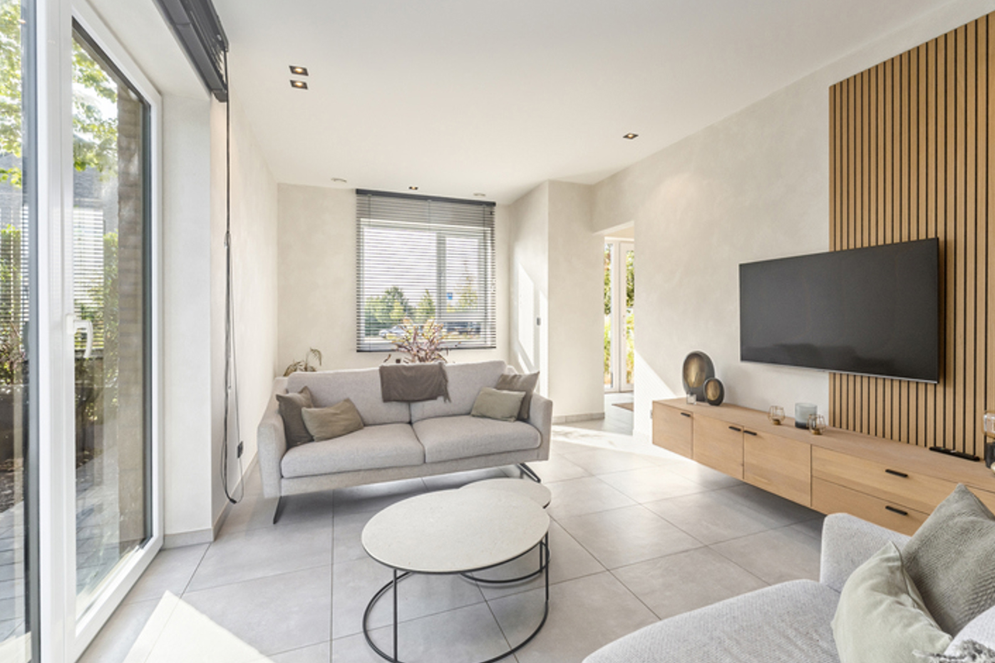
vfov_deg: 69.6
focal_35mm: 17
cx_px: 543
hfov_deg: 92.3
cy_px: 311
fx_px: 476
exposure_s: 1/500
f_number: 11
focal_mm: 15.2
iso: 250
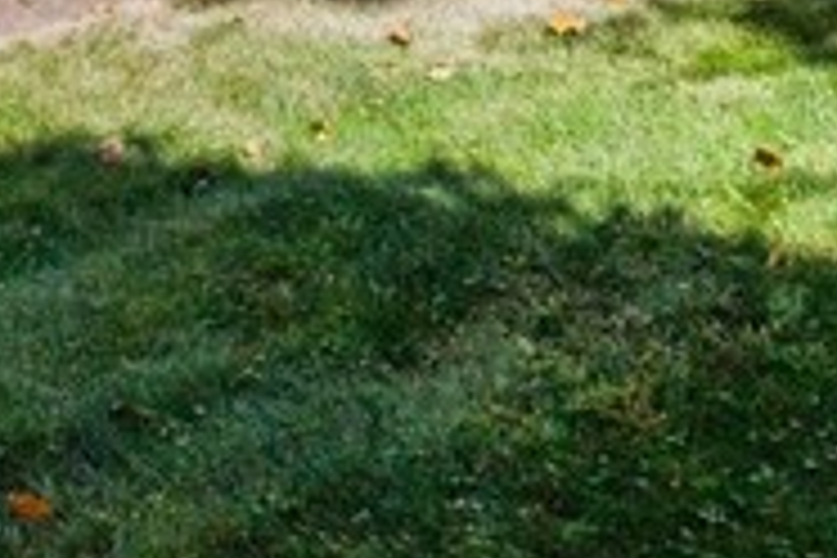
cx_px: -99
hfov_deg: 19.7
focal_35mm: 99
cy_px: -695
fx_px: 2302
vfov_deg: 11.8
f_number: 7.1
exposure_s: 1/8000
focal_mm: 17
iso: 640
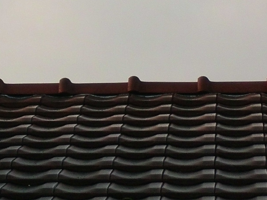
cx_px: 50
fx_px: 2699
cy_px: 63
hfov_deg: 5.7
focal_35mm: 350
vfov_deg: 4.2
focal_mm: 18.9
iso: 64
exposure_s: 1/250
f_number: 5.4
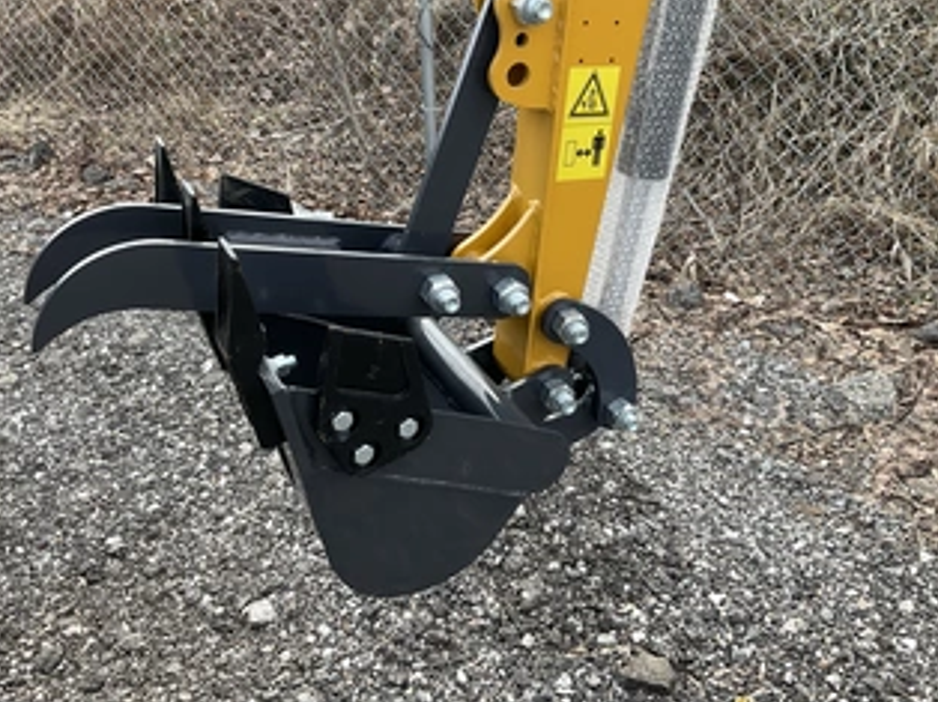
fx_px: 1002
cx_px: 469
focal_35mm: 37
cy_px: 269
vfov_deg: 38.4
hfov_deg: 50.2
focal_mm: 3
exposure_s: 1/491
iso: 25
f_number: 1.8
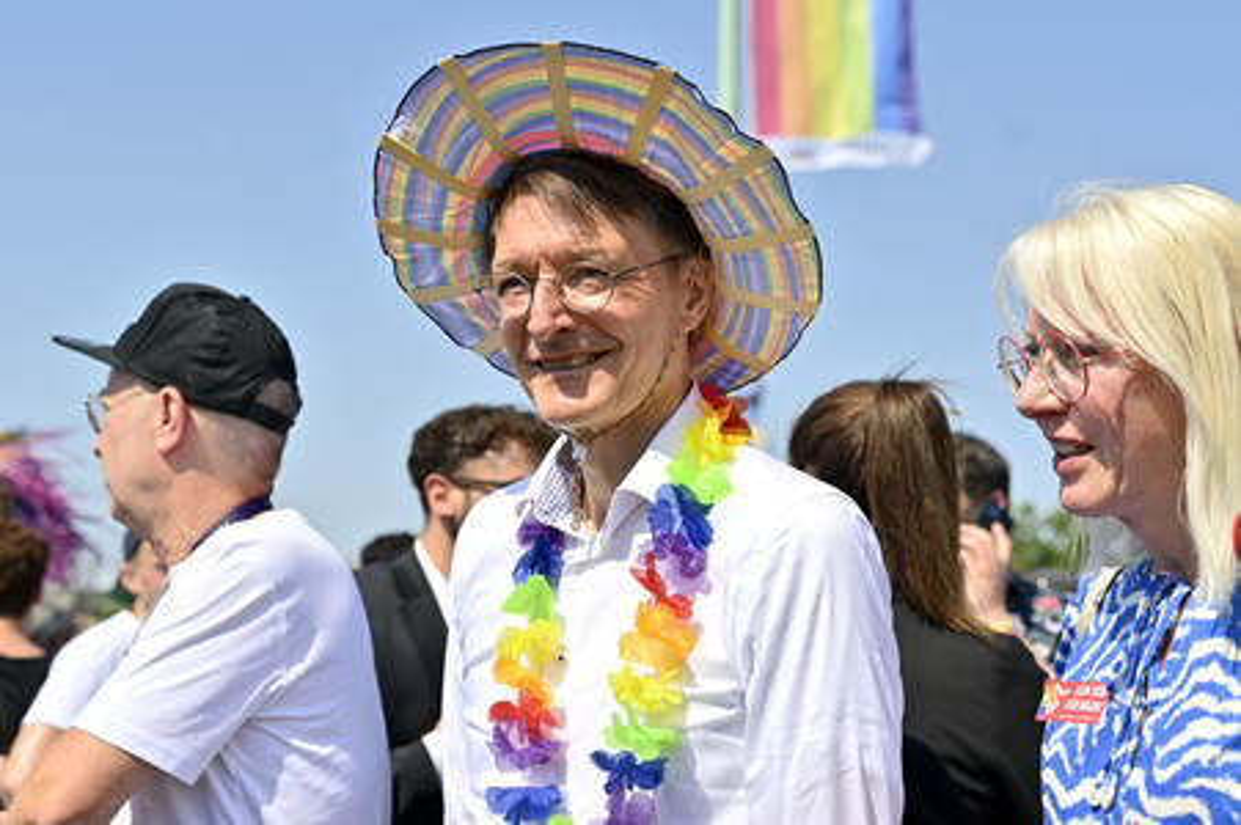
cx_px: 620
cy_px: 412
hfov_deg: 39.6
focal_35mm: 50
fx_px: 1722
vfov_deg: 27.0
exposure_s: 1/1000
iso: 64
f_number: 4
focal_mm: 50
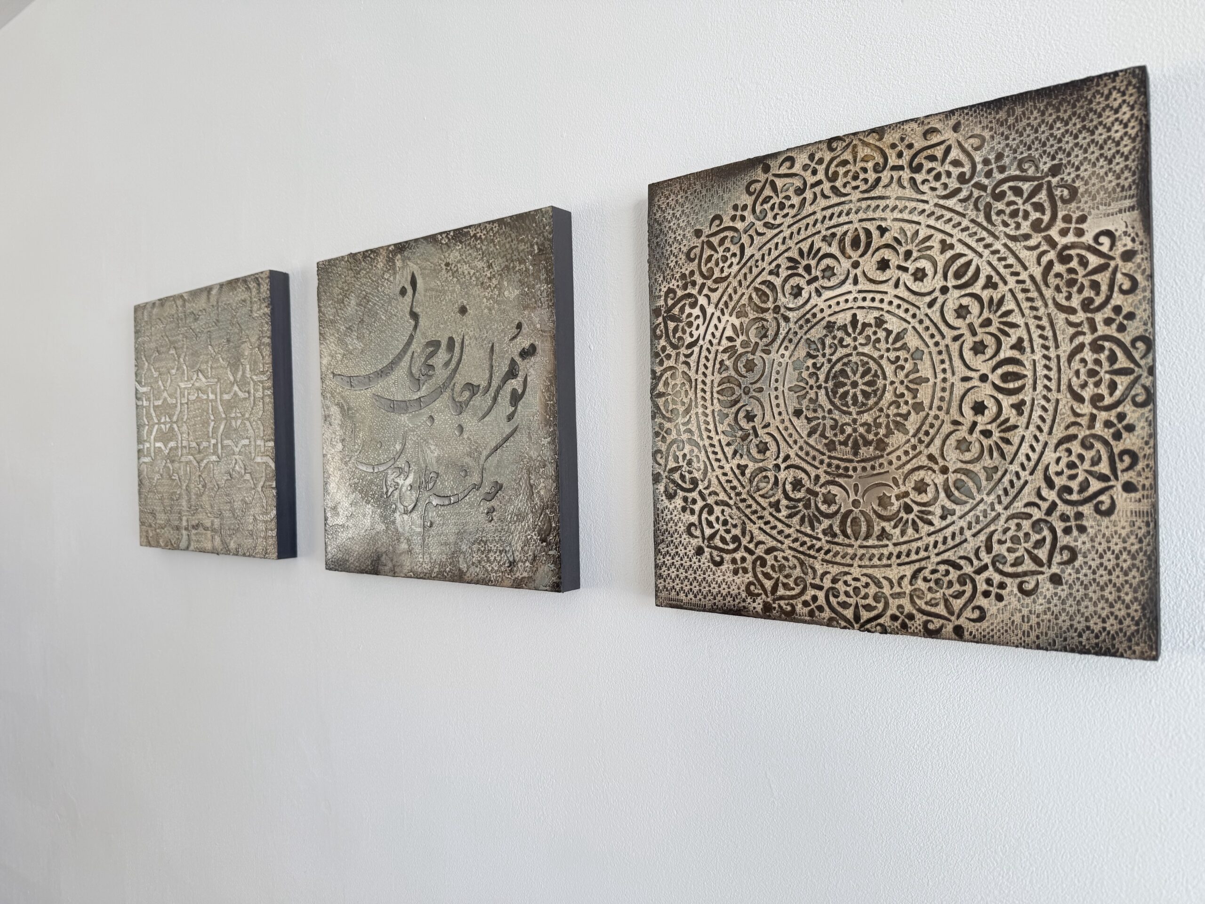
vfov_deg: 56.8
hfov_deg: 71.6
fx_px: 835
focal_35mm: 24
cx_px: 602
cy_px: 452
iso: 80
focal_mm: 6.76
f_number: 1.78
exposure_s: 1/121
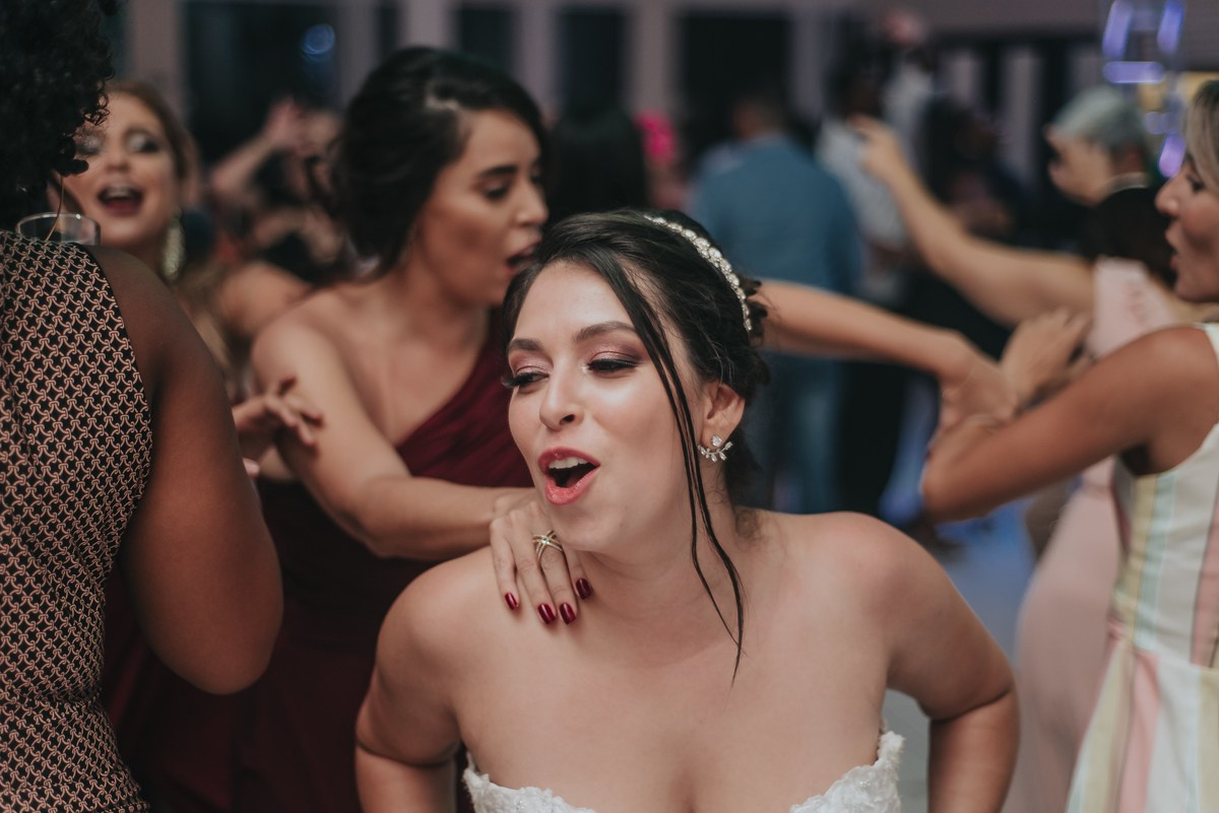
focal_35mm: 50
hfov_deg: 39.6
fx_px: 1694
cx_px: 610
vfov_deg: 27.0
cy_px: 406
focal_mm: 50
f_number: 1.8
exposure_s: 1/250
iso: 1000
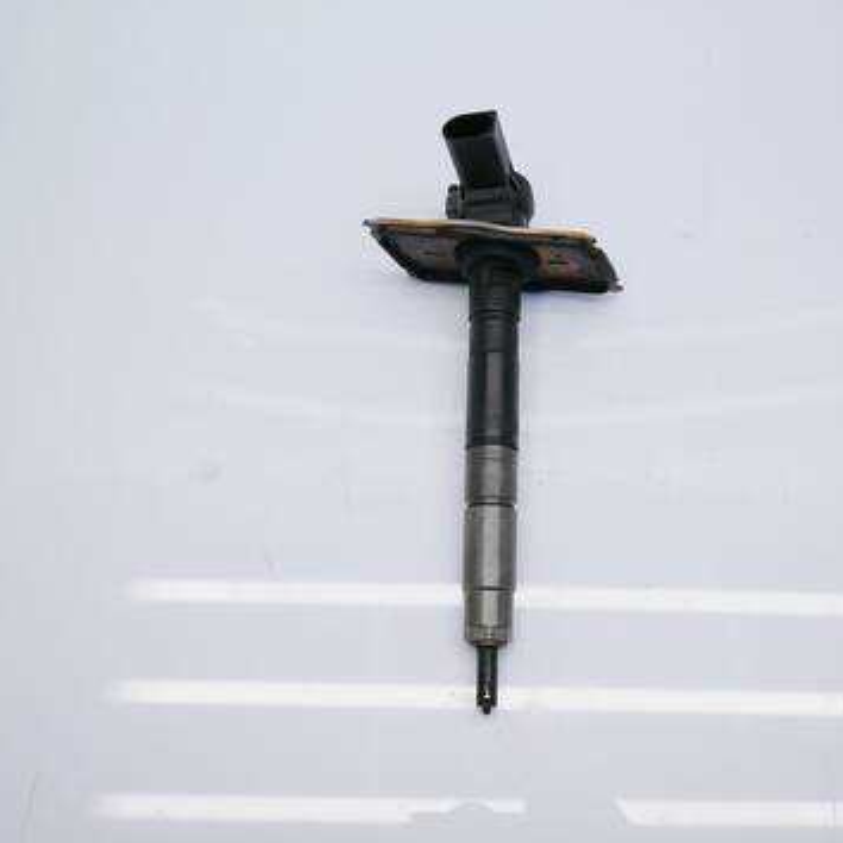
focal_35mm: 36
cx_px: 474
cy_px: 419
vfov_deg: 46.0
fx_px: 992
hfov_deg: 45.9
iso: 200
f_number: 4.5
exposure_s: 1/160
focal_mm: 15
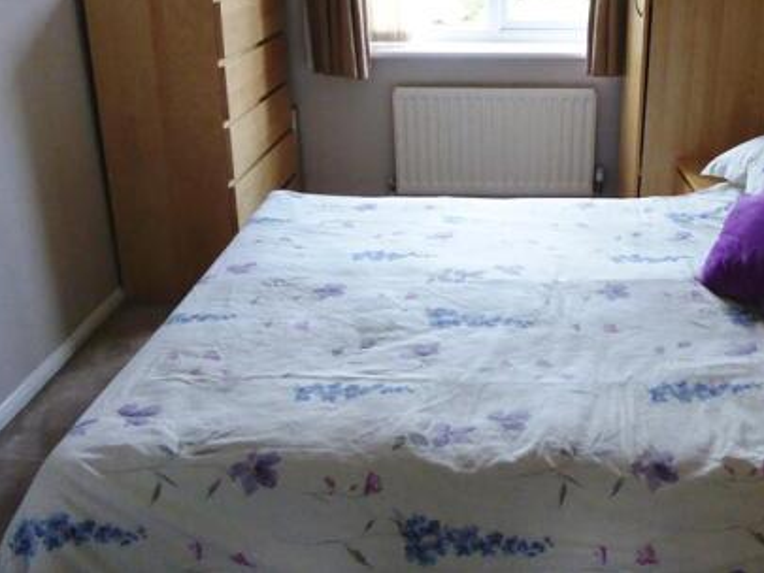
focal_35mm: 36
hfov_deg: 50.5
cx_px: 505
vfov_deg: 38.9
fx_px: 795
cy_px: 163
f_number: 3.3
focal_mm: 4.3
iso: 640
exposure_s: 1/250
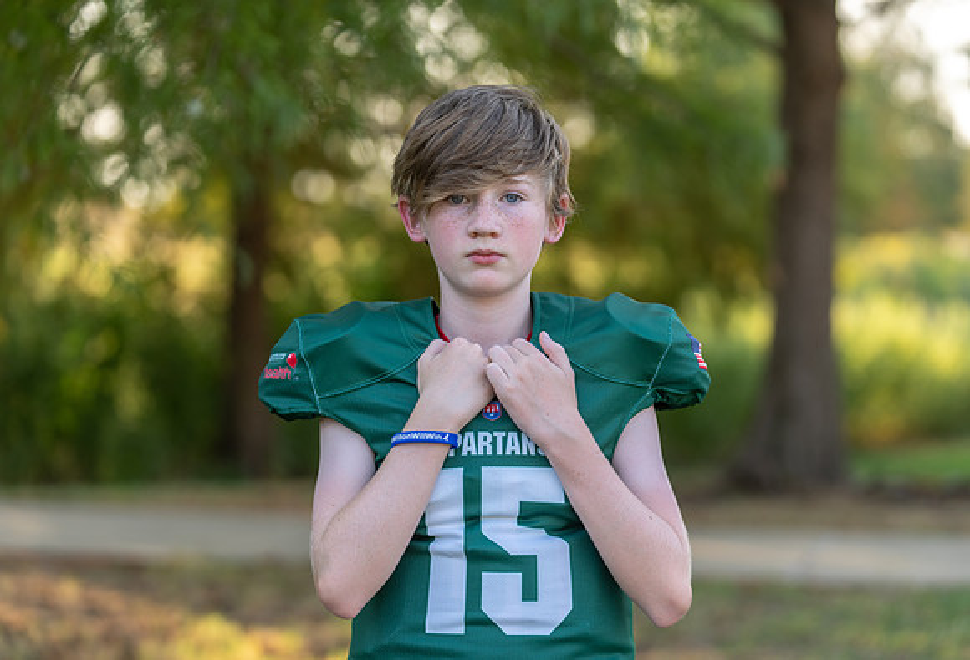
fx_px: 2723
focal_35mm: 100
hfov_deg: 20.2
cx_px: 504
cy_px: 333
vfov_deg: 13.8
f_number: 2.8
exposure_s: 1/320
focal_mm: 95
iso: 125
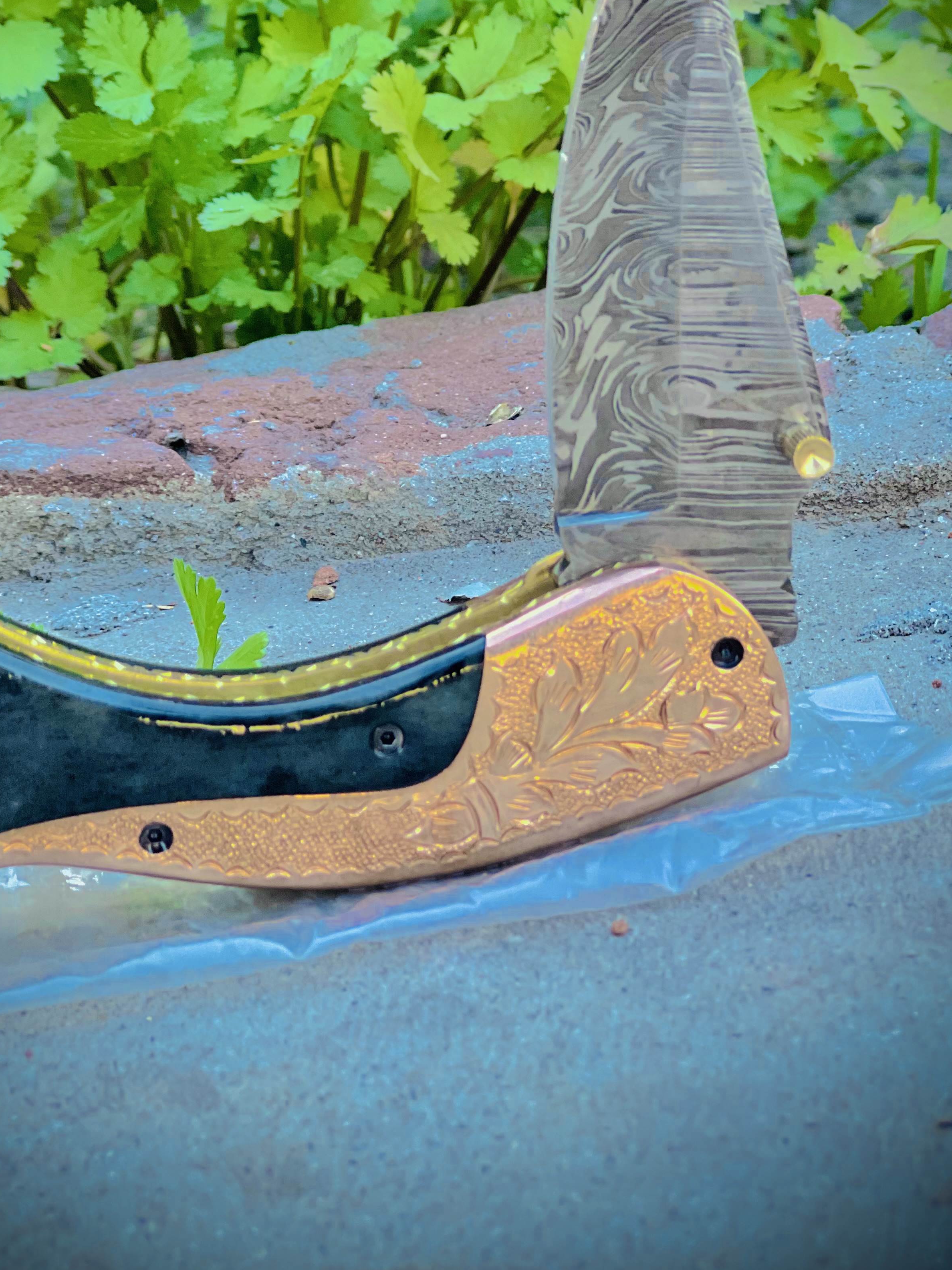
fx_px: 3594
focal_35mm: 98
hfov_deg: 15.1
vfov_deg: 20.0
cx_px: 409
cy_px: 497
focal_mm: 9
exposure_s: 1/121
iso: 80
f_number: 2.8
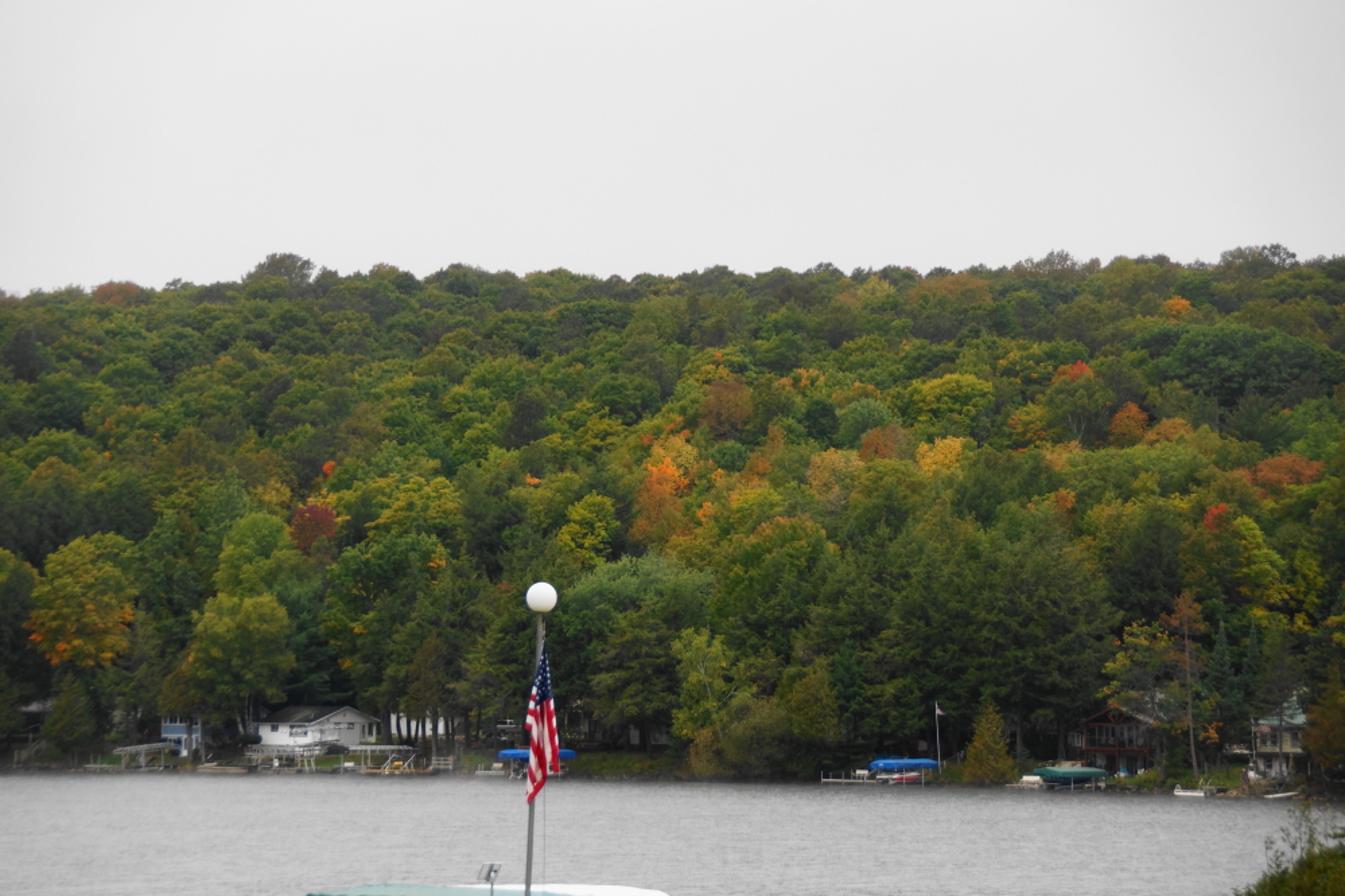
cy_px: 448
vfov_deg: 10.2
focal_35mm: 135
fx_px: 5043
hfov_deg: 15.2
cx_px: 672
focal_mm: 90
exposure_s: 1/160
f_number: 5.6
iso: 500
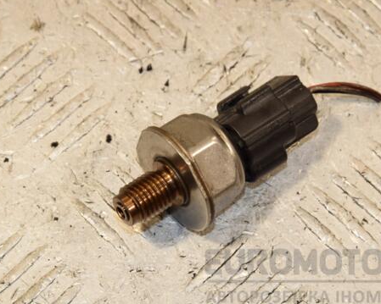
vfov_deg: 7.8
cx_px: 189
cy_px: 149
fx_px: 2228
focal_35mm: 198
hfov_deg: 9.8
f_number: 9
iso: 800
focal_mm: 105
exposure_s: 1/200
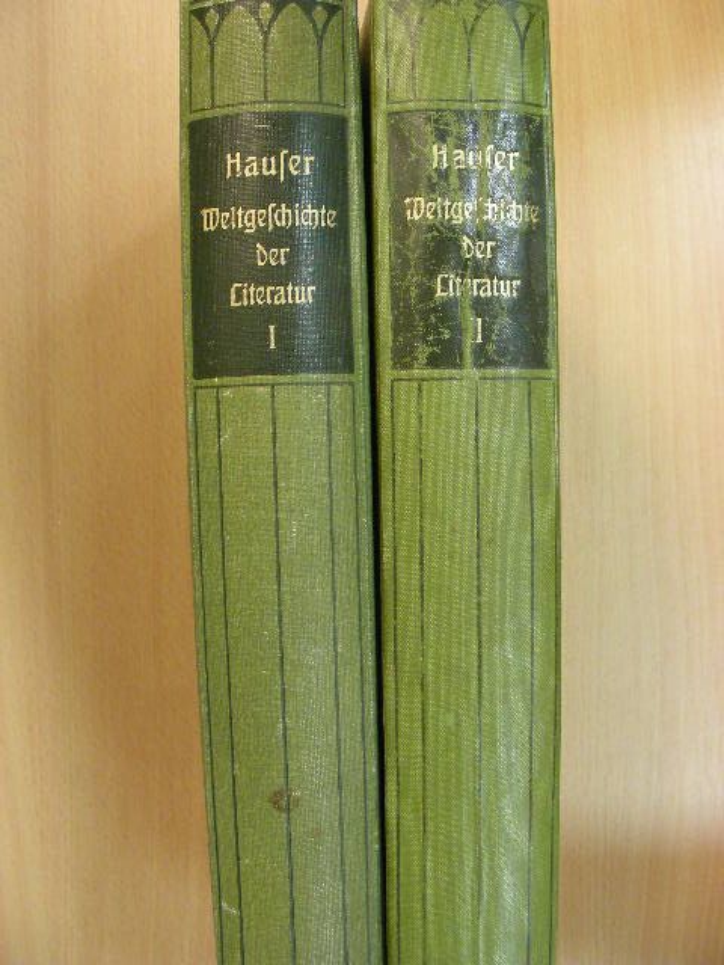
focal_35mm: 38
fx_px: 1060
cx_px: 362
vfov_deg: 49.0
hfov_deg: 37.7
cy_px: 482
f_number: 3.5
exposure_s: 1/10.8
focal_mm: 6.3
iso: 200
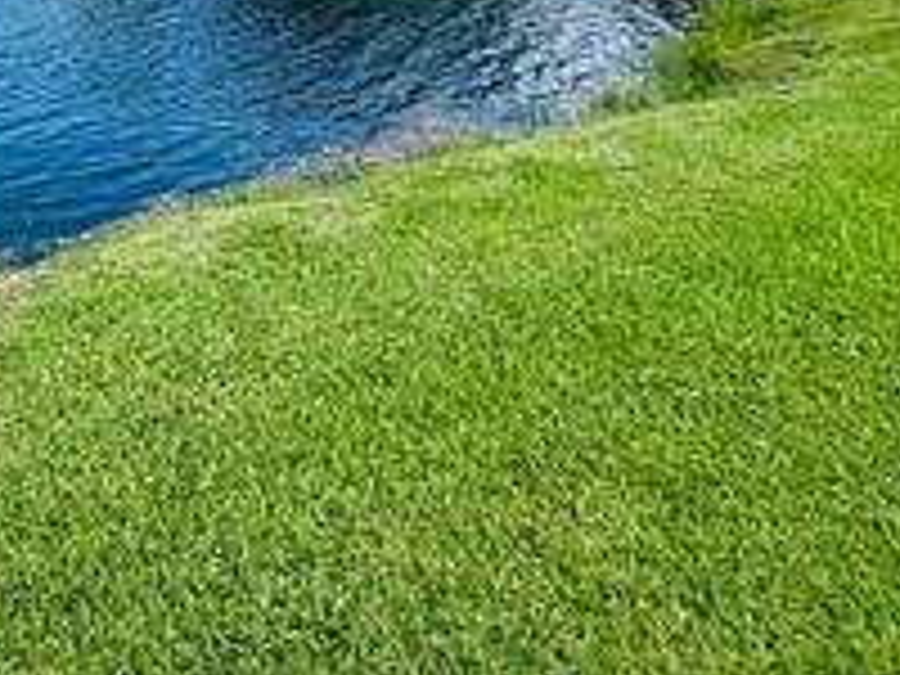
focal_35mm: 35
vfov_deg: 32.6
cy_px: -160
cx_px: 122
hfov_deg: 48.2
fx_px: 910
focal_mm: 2.22
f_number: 2.2
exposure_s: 1/1490
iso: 50
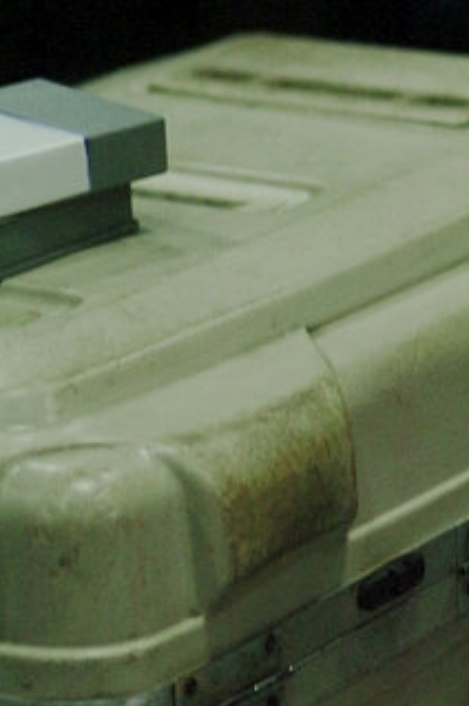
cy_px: 332
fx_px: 5485
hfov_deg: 4.9
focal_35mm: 280
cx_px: 39
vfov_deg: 7.4
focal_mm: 85
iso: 200
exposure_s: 1/40
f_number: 2
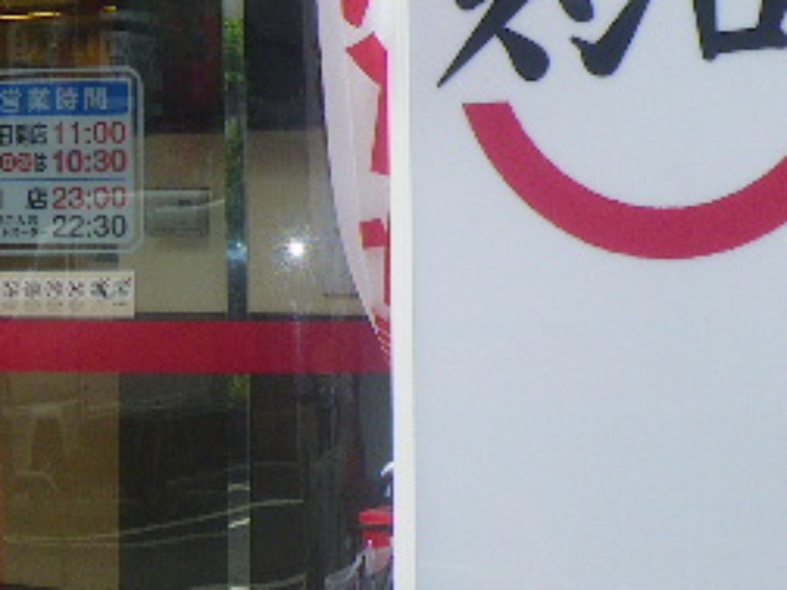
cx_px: -59
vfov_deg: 12.8
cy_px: -59
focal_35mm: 114
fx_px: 2592
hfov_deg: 16.8
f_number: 3.5
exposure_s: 1/50
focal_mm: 5
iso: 80
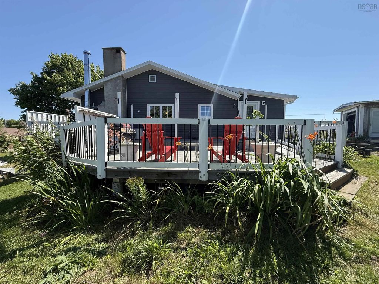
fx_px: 153
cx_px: 190
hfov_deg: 102.1
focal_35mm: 14
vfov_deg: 85.7
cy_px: 142
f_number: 2.2
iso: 64
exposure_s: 1/1125
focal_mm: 2.22
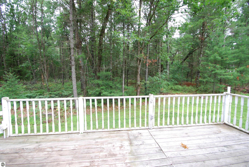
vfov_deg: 77.5
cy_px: 84
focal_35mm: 15
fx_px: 104
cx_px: 124
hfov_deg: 100.3
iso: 200
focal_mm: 10
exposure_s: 1/80
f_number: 4.5
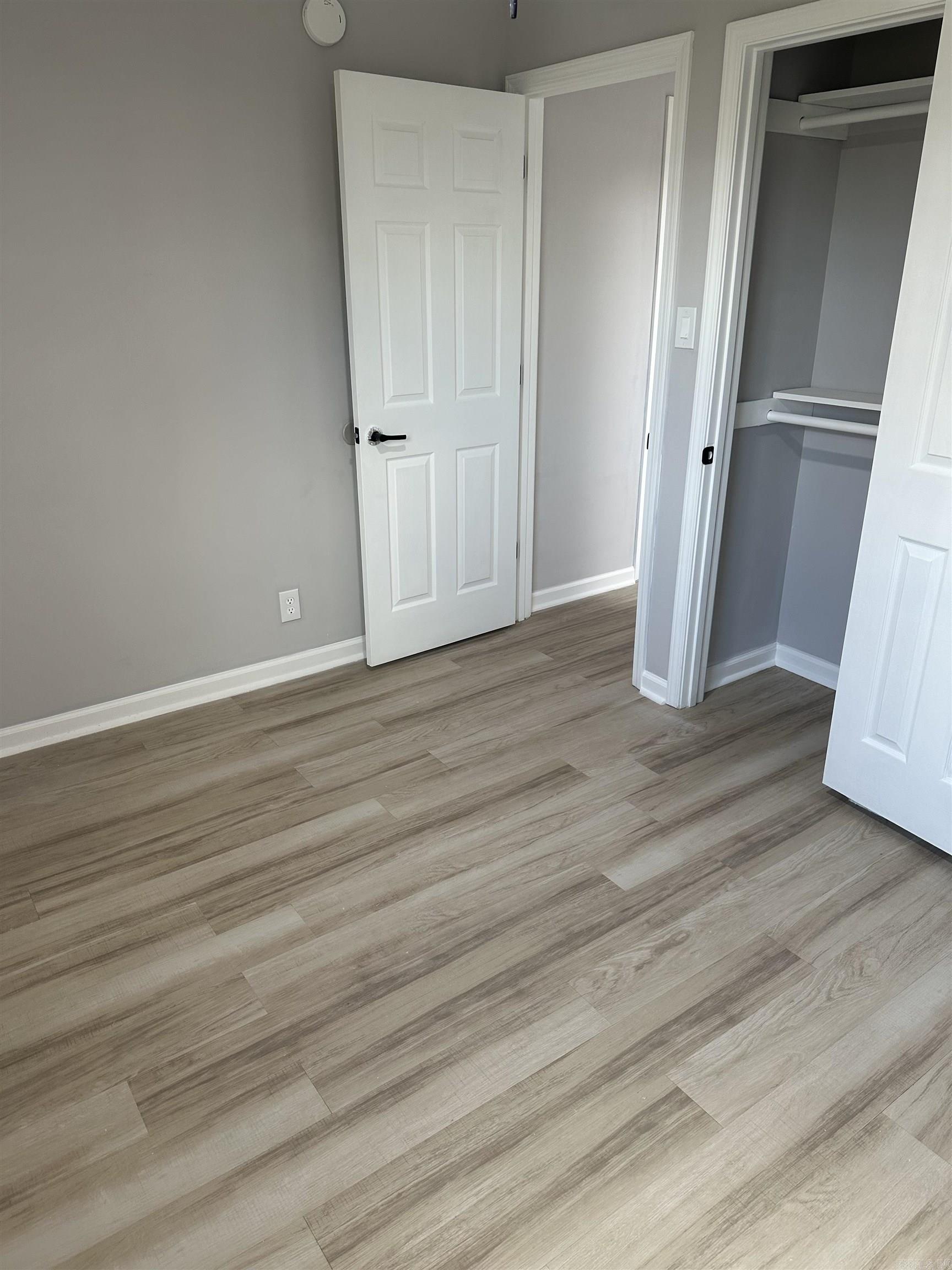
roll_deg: -0.3
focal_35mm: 24
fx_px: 880
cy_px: 635
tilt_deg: -22.0
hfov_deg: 56.8
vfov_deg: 71.6
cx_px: 476
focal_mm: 6.86
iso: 160
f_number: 1.78
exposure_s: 1/120
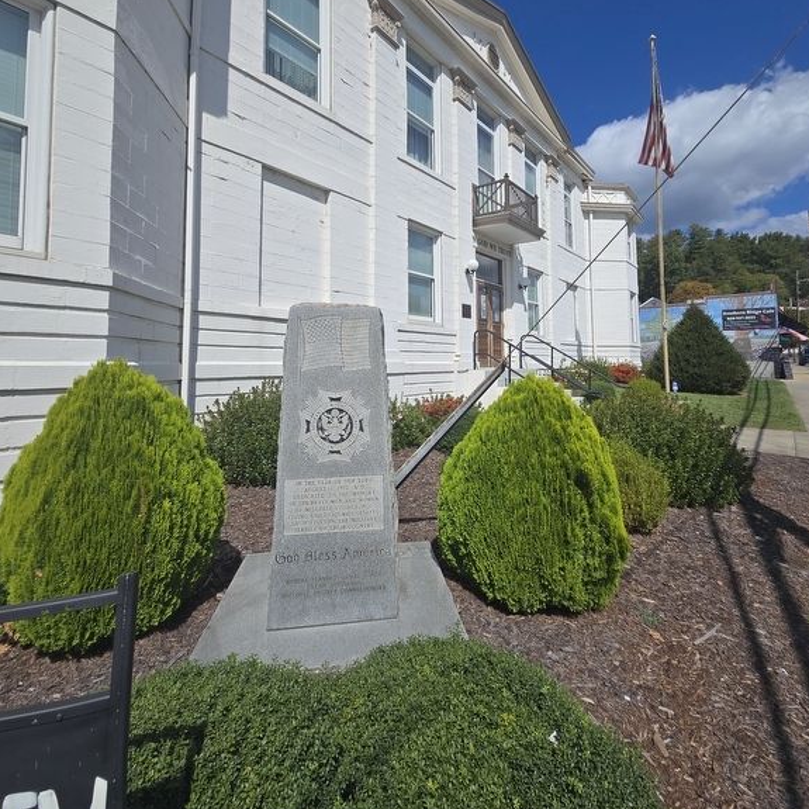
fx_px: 423
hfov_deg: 87.4
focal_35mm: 16
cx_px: 419
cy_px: 331
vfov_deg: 86.5
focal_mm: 2.2
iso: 50
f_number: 2.2
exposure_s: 1/4165
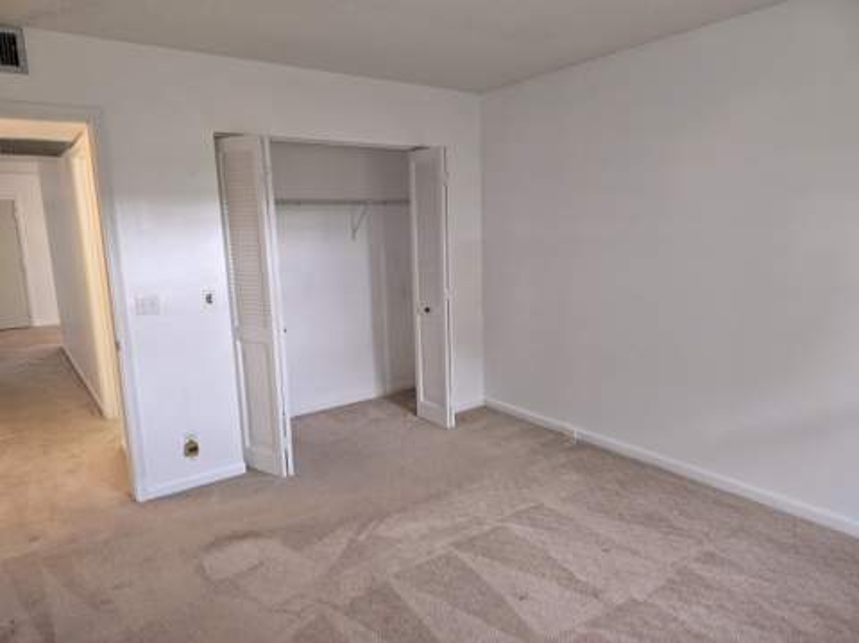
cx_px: 430
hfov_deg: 74.0
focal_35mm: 23
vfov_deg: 58.8
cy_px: 322
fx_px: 570
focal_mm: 6.3
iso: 100
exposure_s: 1/30
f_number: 1.7
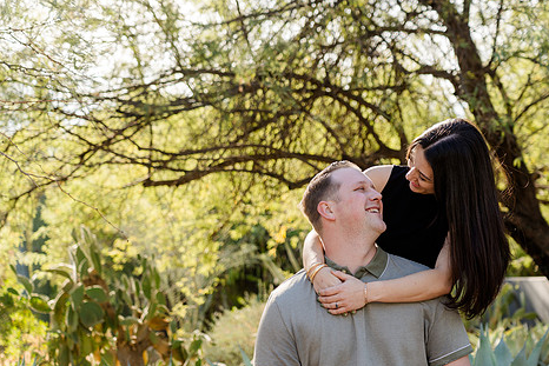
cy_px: 192
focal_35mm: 76
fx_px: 1159
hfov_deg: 26.6
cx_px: 328
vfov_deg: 18.0
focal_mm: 61
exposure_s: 1/200
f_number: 4
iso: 160
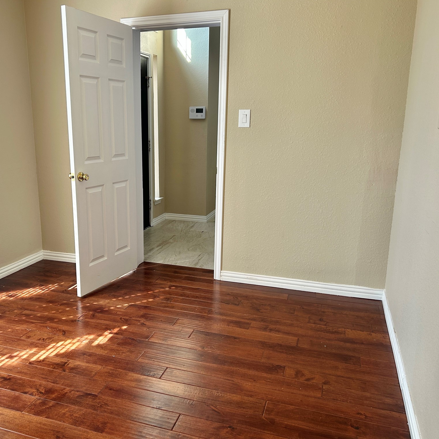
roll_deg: +0.4
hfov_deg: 52.3
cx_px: 184
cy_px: 220
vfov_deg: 52.5
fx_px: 445
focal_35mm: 31
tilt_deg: -13.1
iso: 64
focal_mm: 5.7
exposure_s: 1/121
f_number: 1.5
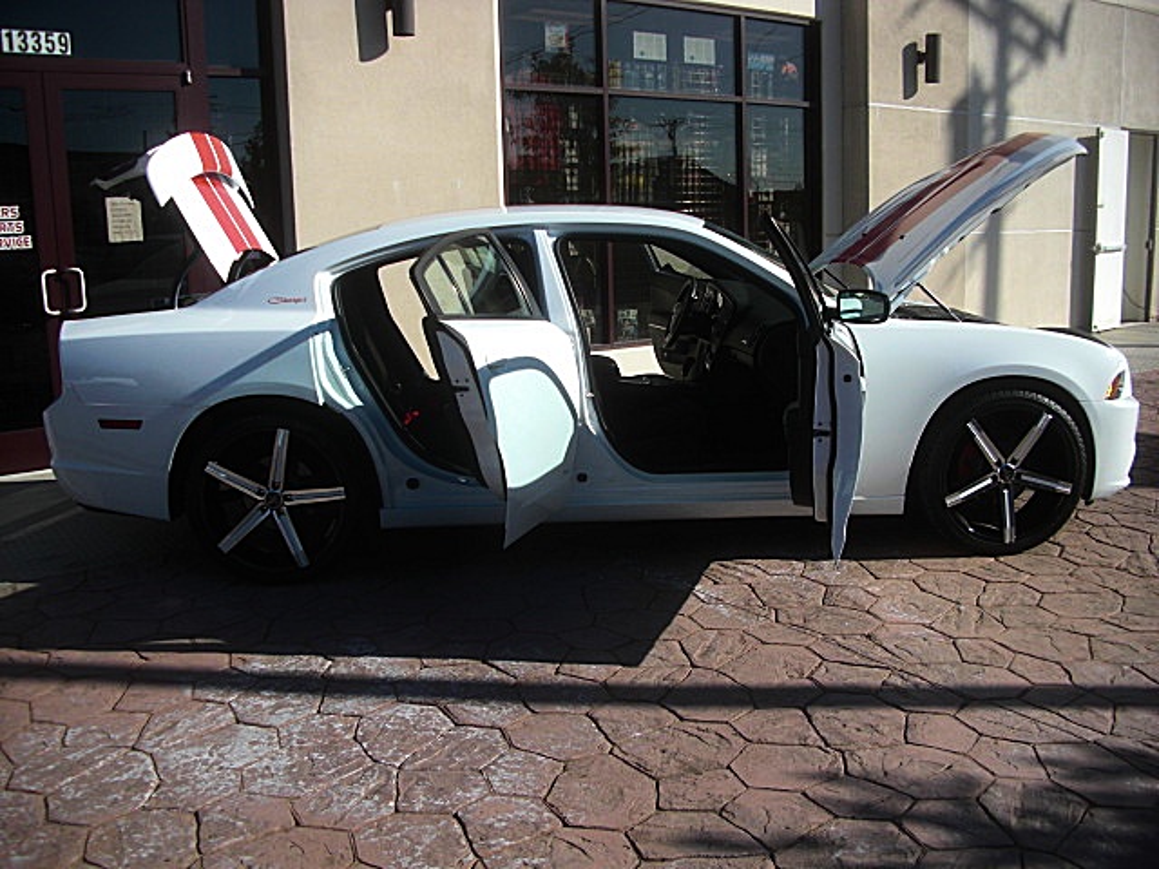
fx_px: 1205
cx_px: 580
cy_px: 434
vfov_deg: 39.7
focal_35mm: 36
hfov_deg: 51.4
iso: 50
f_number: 2.8
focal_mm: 6.3
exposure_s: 1/1000
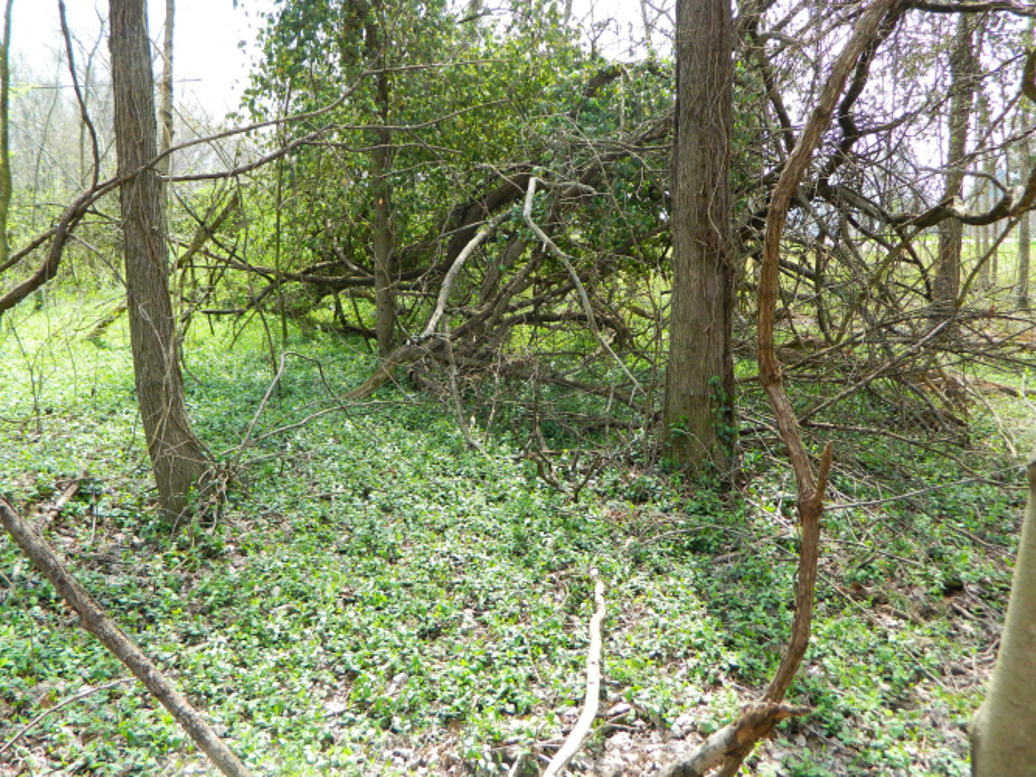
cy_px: 388
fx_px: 928
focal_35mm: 31
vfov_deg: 45.4
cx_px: 518
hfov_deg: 58.4
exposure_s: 1/160
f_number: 3.2
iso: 80
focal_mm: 5.6
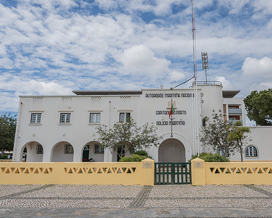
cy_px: 106
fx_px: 233
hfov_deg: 59.8
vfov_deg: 50.0
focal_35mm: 29
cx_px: 167
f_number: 9
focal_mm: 24
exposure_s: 1/1000
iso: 160
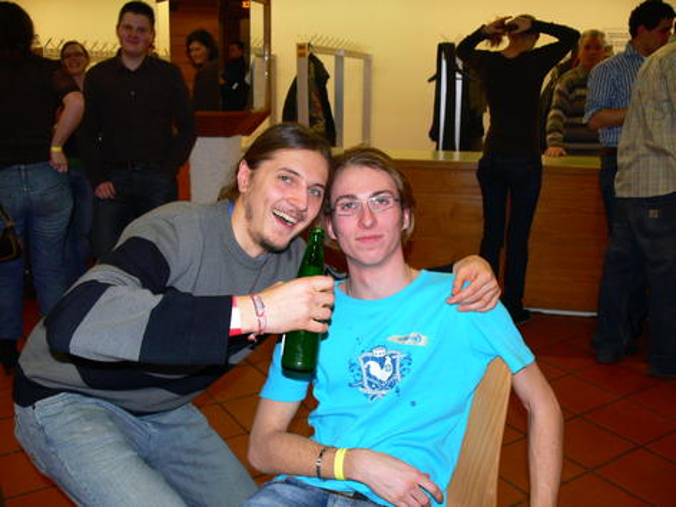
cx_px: 338
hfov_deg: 52.6
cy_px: 254
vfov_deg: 40.7
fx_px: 683
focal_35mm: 35
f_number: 2.8
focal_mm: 7.4
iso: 100
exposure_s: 1/30
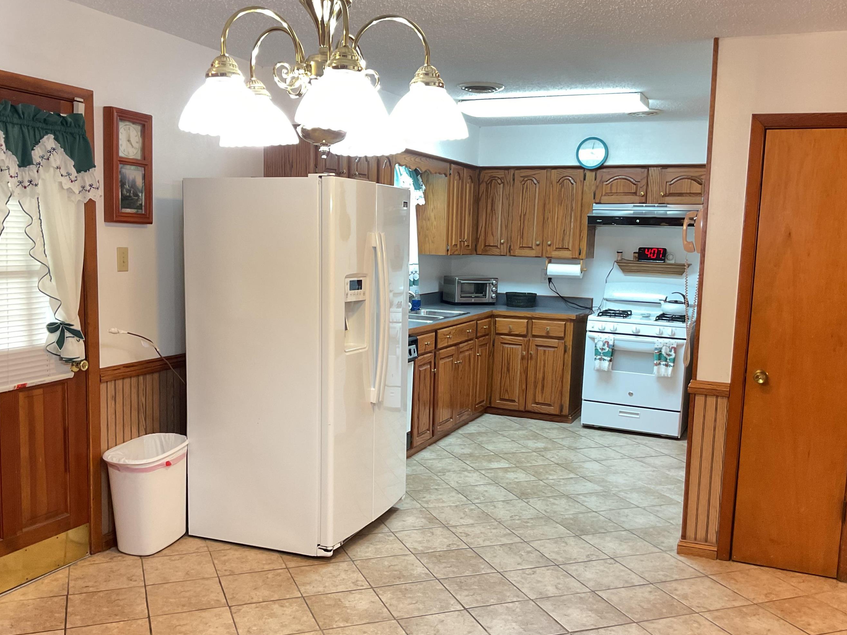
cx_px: 413
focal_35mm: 34
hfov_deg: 54.0
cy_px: 344
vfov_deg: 41.8
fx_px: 832
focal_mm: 3
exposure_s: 1/40
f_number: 1.8
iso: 200
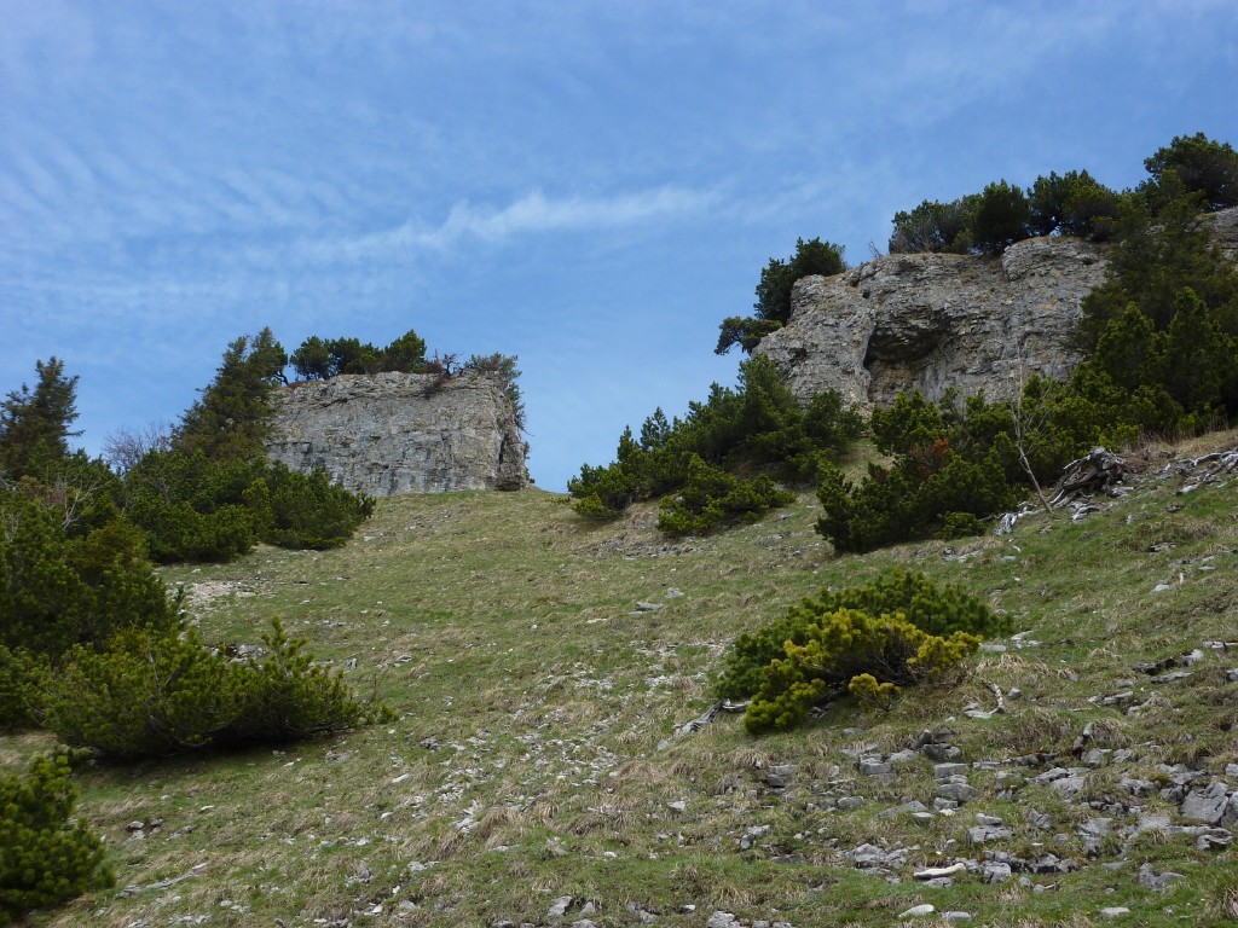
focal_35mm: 40
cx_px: 619
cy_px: 464
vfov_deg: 36.0
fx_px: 1431
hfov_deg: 46.8
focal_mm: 6.5
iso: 80
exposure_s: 1/500
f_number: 4
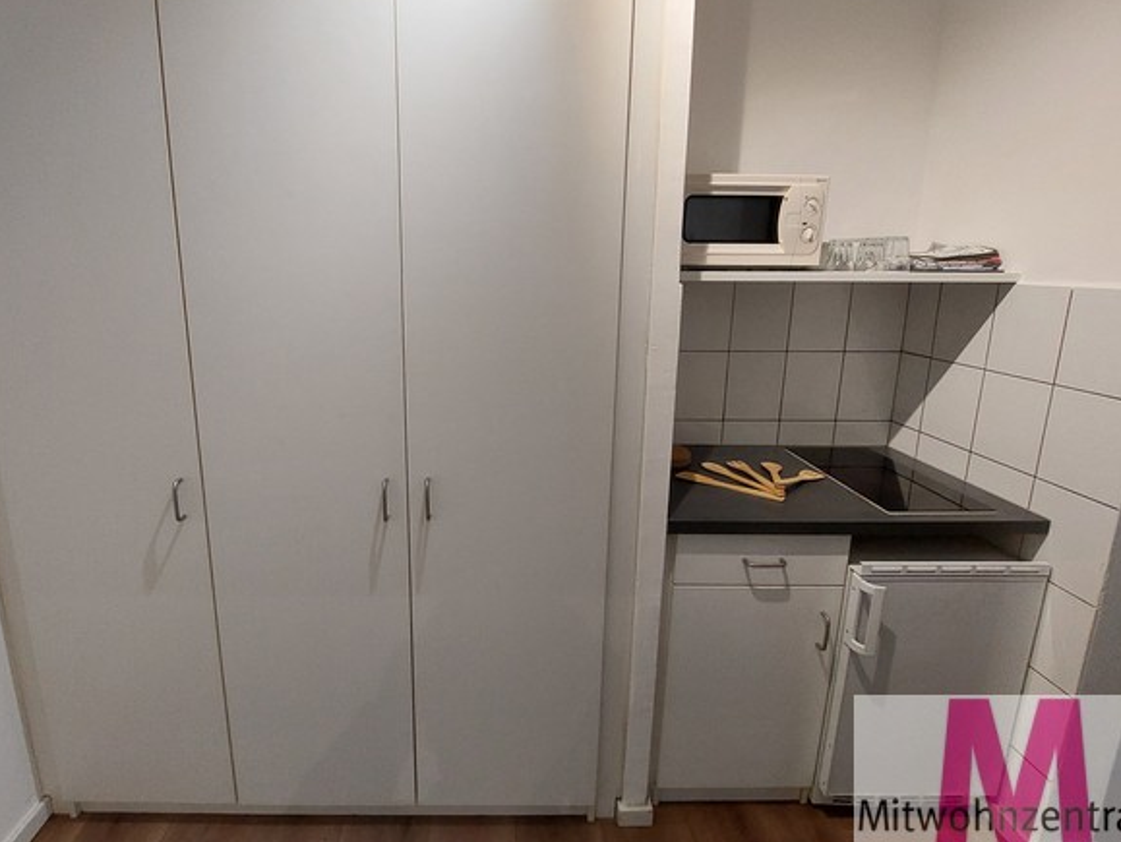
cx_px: 483
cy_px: 369
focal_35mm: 16
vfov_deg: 77.8
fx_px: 518
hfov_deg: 93.9
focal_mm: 1.74
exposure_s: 1/50
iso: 320
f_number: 2.2
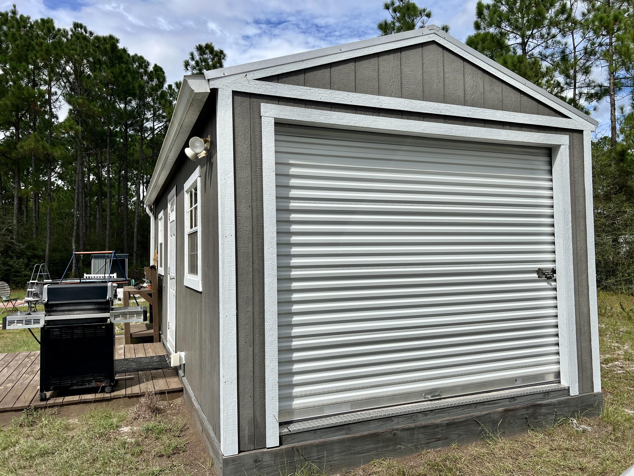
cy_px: 238
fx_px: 476
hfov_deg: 67.3
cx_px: 317
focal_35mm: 26
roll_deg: +0.8
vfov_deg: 53.1
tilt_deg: +1.4
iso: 50
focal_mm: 5.7
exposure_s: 1/6993
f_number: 1.5
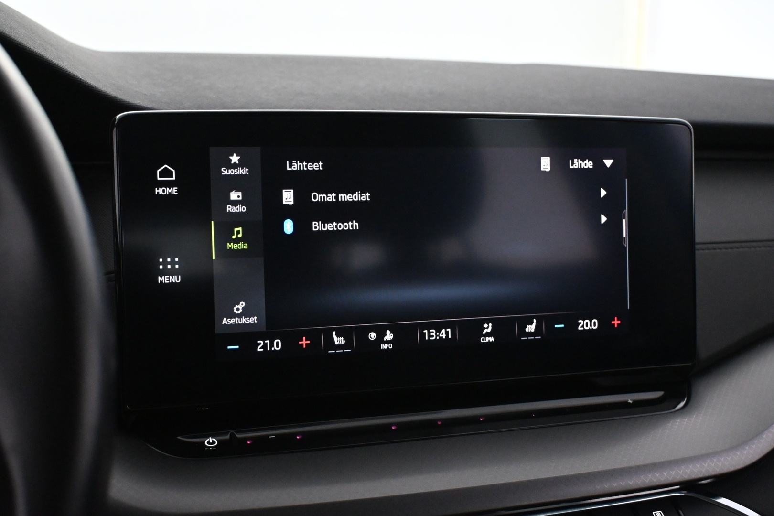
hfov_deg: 43.0
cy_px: 258
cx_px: 387
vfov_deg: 29.4
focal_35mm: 46
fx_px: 984
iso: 5000
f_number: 4.8
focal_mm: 30.5
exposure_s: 1/60
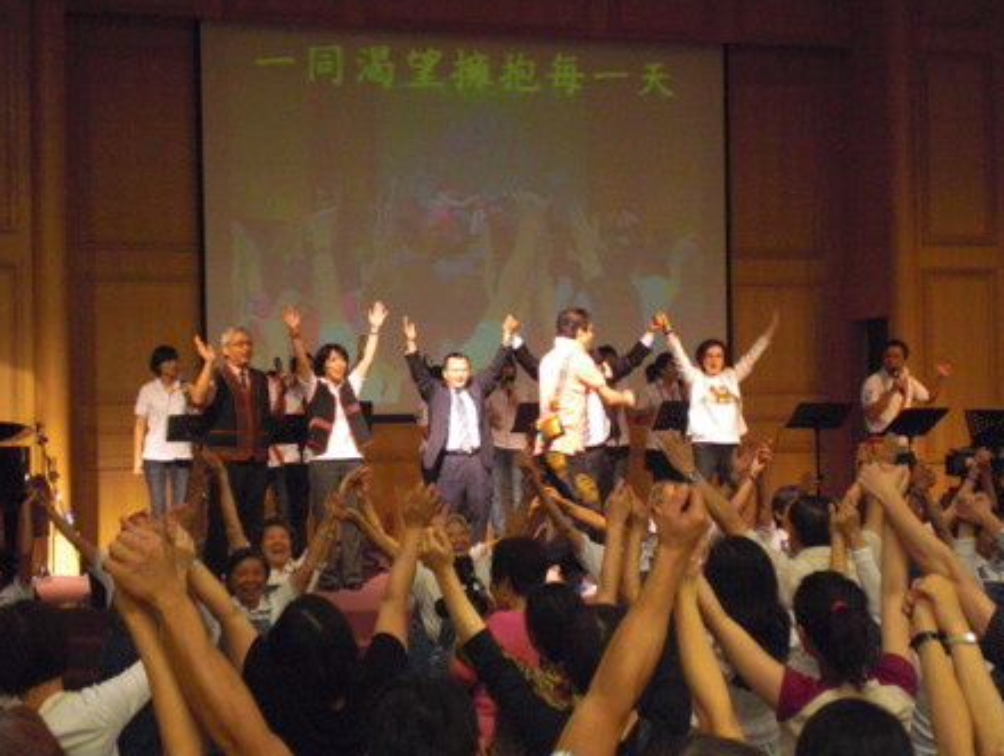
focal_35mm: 52
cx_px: 503
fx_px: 1510
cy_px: 378
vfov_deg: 28.1
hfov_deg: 36.8
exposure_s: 1/60
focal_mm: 8.44
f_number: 3.6
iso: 800
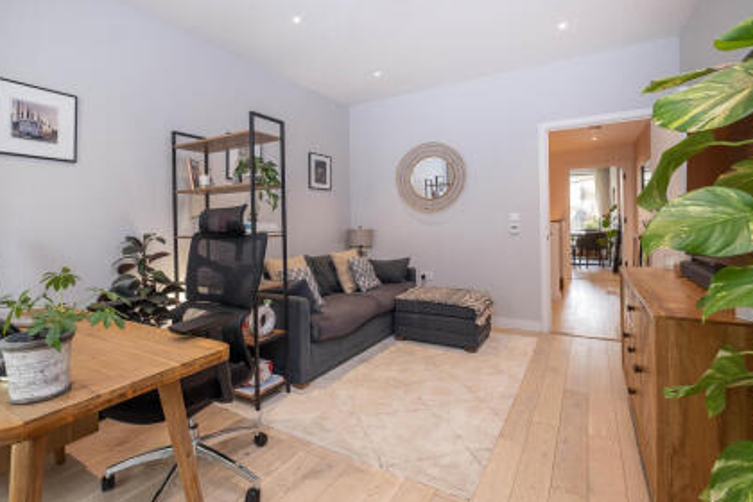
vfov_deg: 70.2
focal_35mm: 17
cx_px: 346
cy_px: 223
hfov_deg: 93.1
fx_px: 356
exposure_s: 1/10
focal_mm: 10
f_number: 6.4
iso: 400
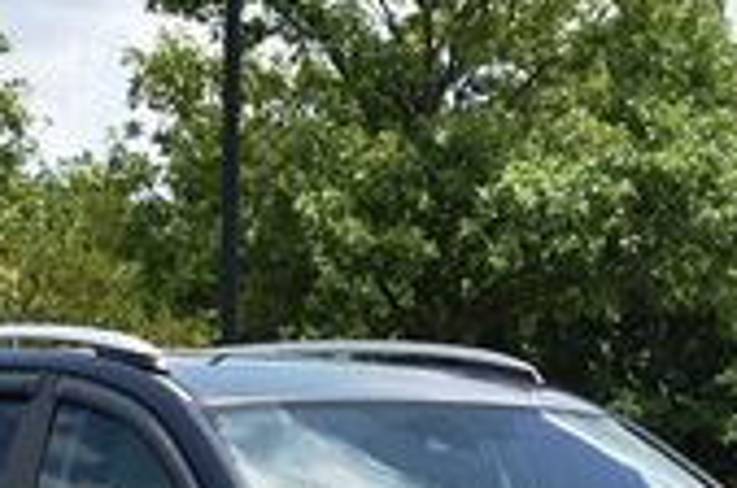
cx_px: 650
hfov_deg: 10.0
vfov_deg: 6.6
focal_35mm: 205
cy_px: 643
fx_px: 4189
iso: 100
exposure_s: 1/250
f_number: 8
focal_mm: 36
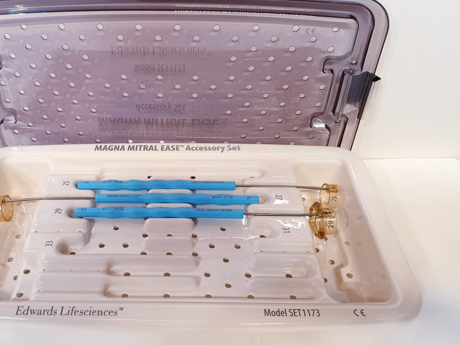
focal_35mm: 34
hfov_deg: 53.2
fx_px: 452
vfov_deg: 41.8
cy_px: 161
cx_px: 163
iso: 200
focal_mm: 4.3
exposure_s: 1/50
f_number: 2.4
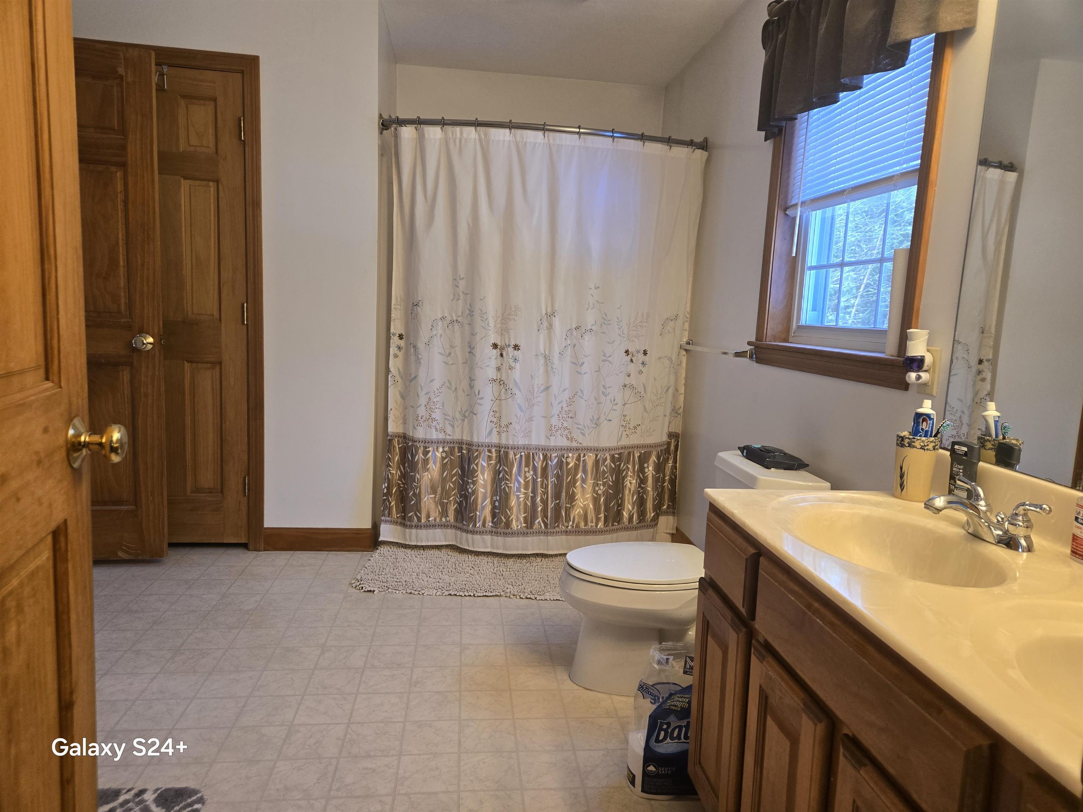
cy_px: 406
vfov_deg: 58.9
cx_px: 542
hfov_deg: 73.9
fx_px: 720
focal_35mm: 23
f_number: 1.8
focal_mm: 5.4
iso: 160
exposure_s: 1/120
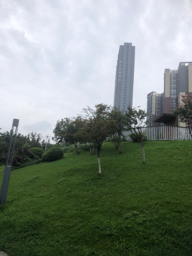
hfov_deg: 49.7
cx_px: 96
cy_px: 128
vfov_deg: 63.4
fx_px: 207
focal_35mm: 28
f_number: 1.8
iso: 20
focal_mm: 4
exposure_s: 1/3690
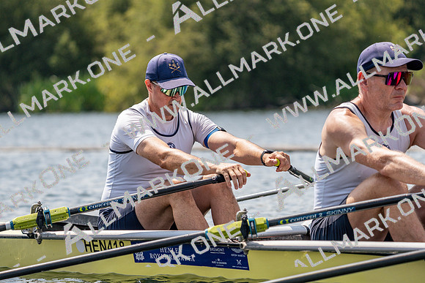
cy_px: 142
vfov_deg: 5.6
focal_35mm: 245
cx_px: 212
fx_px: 2893
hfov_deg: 8.4
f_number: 5.6
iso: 200
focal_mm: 245
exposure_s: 1/1600
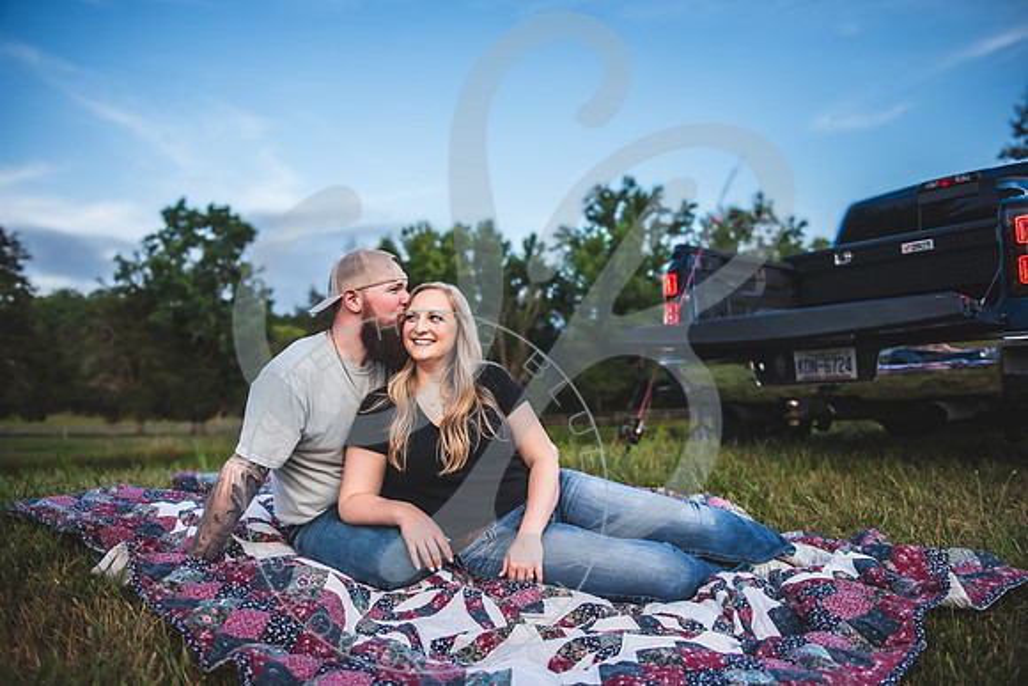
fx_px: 800
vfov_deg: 46.4
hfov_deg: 65.5
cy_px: 343
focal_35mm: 28
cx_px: 514
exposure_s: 1/500
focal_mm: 28
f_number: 2.8
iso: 250
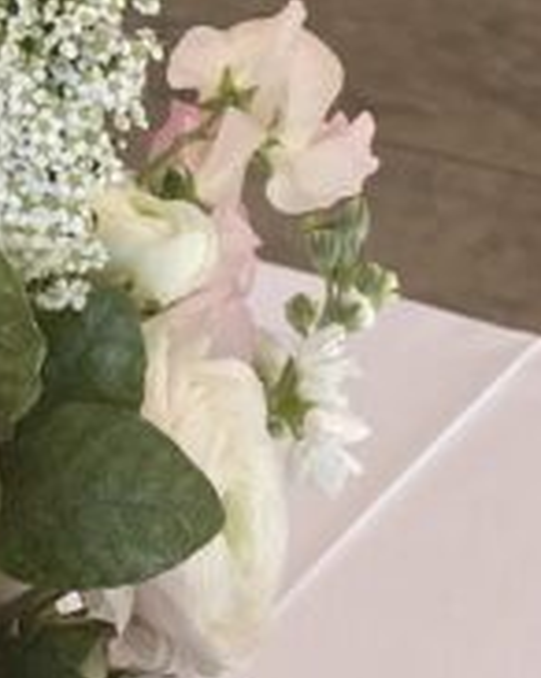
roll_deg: -1.8
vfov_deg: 13.2
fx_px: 2847
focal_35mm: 142
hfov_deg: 10.1
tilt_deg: -15.7
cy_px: -122
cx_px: -511
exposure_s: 1/120
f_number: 1.8
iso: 80
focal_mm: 4.25
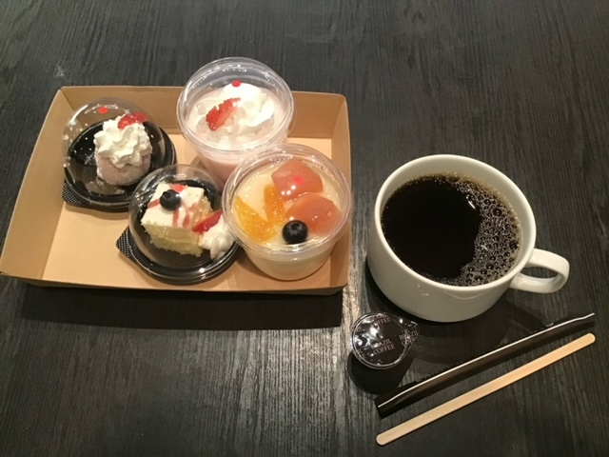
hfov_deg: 58.4
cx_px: 304
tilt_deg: -61.5
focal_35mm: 31
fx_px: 545
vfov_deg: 45.4
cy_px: 228
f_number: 2.4
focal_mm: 3.3
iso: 200
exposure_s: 1/20
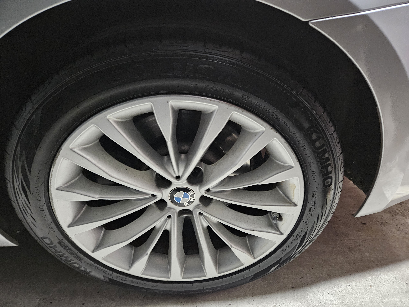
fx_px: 272
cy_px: 154
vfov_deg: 58.9
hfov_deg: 73.9
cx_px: 204
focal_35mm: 23
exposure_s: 1/24
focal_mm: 5.4
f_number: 1.8
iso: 800
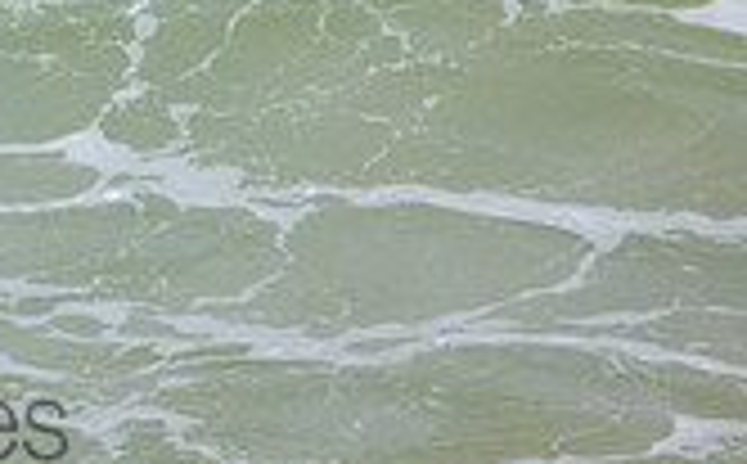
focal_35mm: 2857
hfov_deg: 0.7
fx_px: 58045
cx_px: -279
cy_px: -327
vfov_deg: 0.5
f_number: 11
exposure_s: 1/2000
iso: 2200
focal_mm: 800
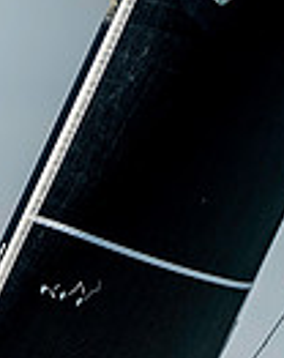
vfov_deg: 1.8
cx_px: -238
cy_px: 439
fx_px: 11242
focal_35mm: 1065
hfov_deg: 1.4
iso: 400
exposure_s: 1/3200
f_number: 5
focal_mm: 240
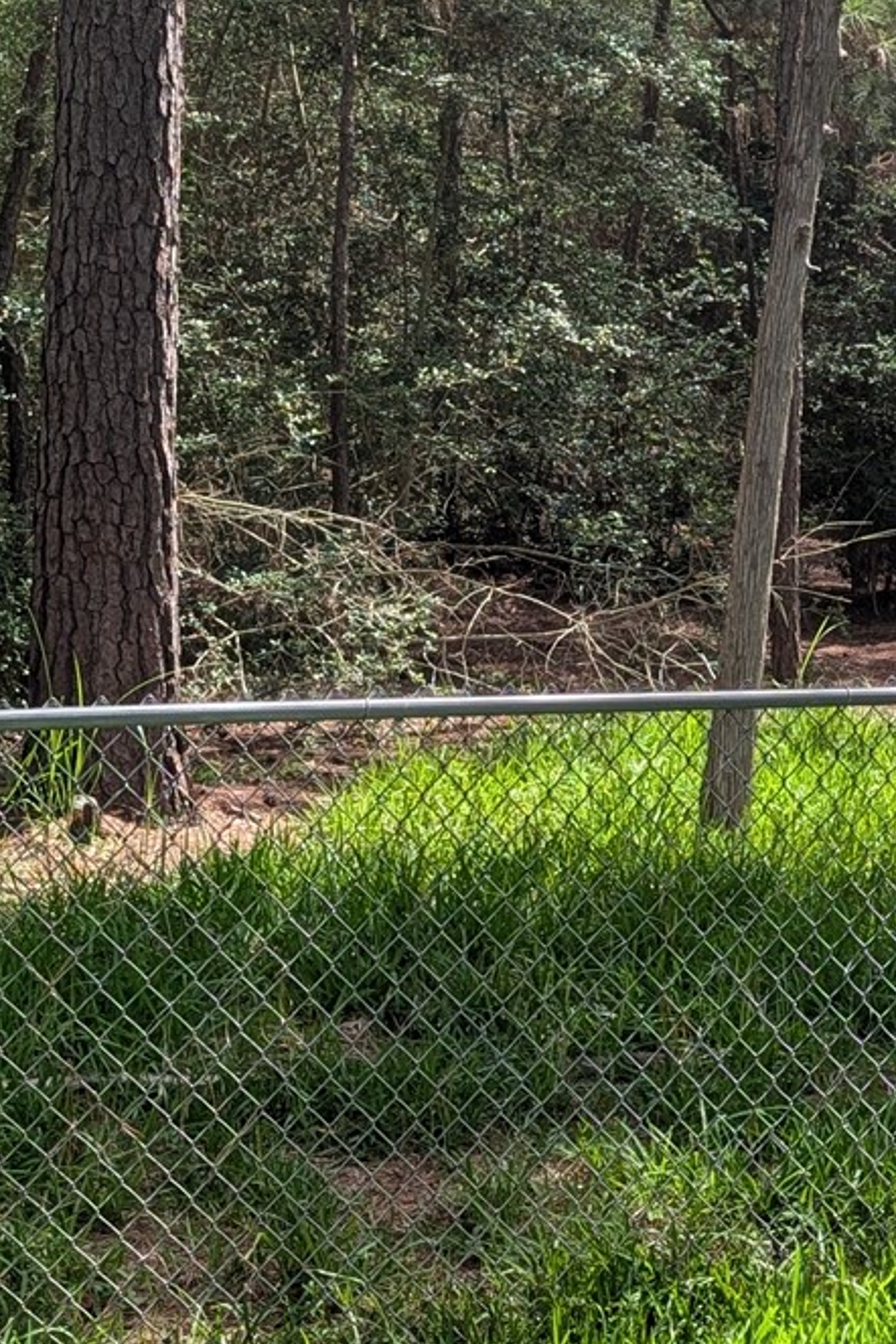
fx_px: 2874
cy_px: 762
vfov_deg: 26.3
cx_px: 1086
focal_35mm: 77
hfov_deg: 16.9
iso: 19
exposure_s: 1/533
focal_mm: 6.9
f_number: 1.68
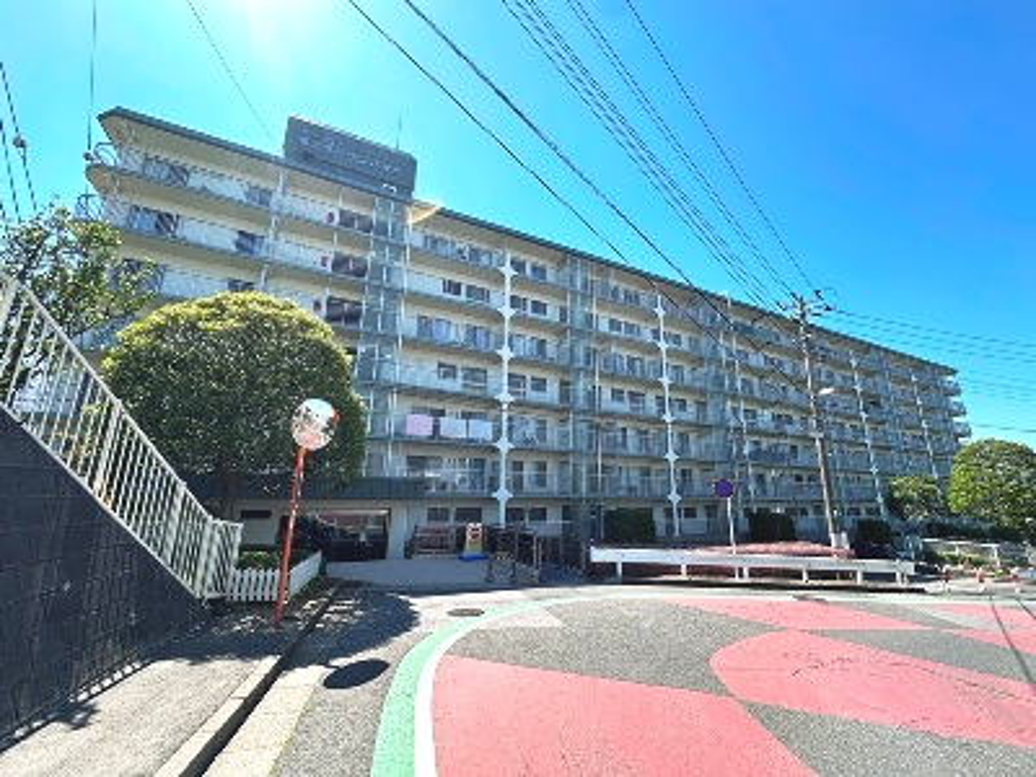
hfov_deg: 102.1
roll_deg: -0.4
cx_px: 518
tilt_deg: +13.7
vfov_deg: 85.7
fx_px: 419
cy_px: 388
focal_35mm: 14
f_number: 2.2
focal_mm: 2.22
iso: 40
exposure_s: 1/779
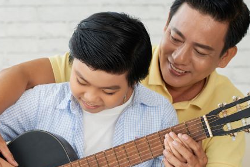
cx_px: 33
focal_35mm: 199
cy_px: 132
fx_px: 1382
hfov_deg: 10.3
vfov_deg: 6.9
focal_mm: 85
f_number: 4.8
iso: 400
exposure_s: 1/250
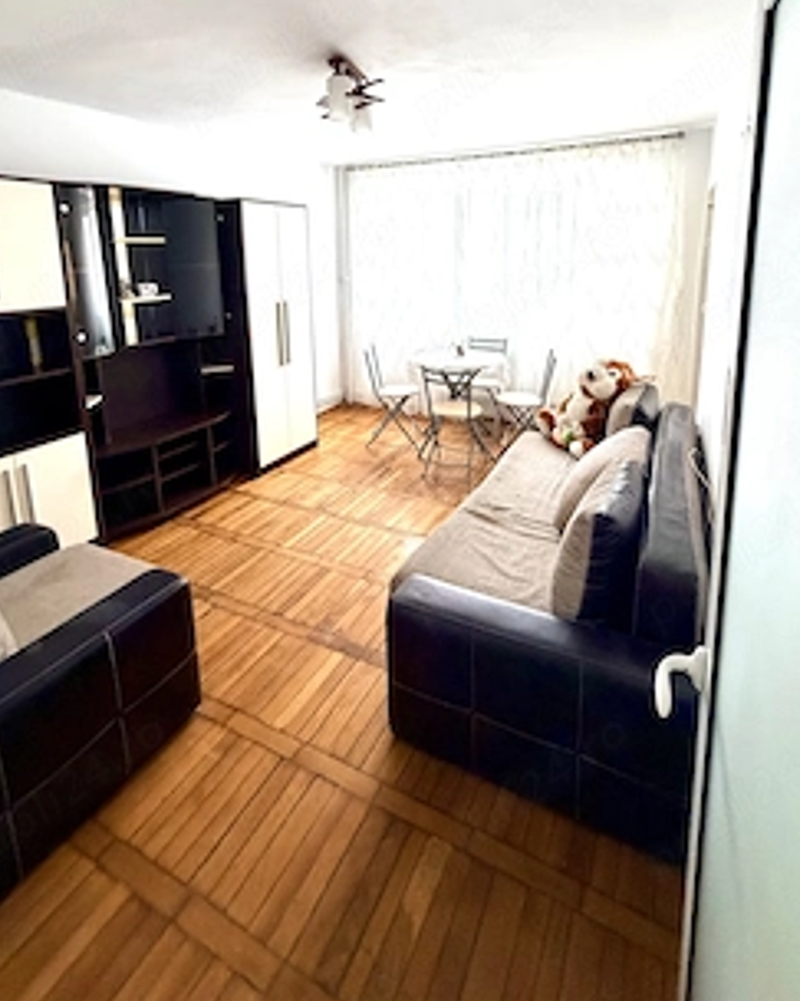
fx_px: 533
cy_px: 349
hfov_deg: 73.8
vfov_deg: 83.9
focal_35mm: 18
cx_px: 405
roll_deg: +1.5
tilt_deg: -10.4
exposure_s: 1/81
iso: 320
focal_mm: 2.22
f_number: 2.2
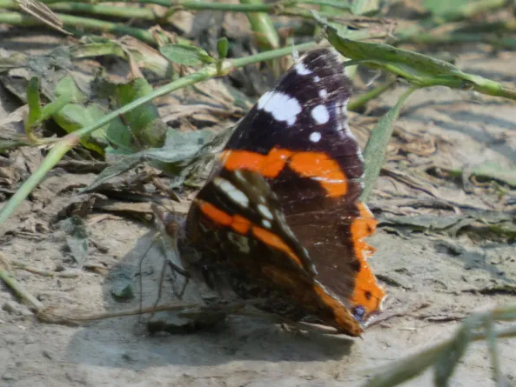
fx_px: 19308
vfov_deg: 1.1
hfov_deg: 1.5
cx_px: 278
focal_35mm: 1295
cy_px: 191
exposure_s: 1/125
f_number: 5.9
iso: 160
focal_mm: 215
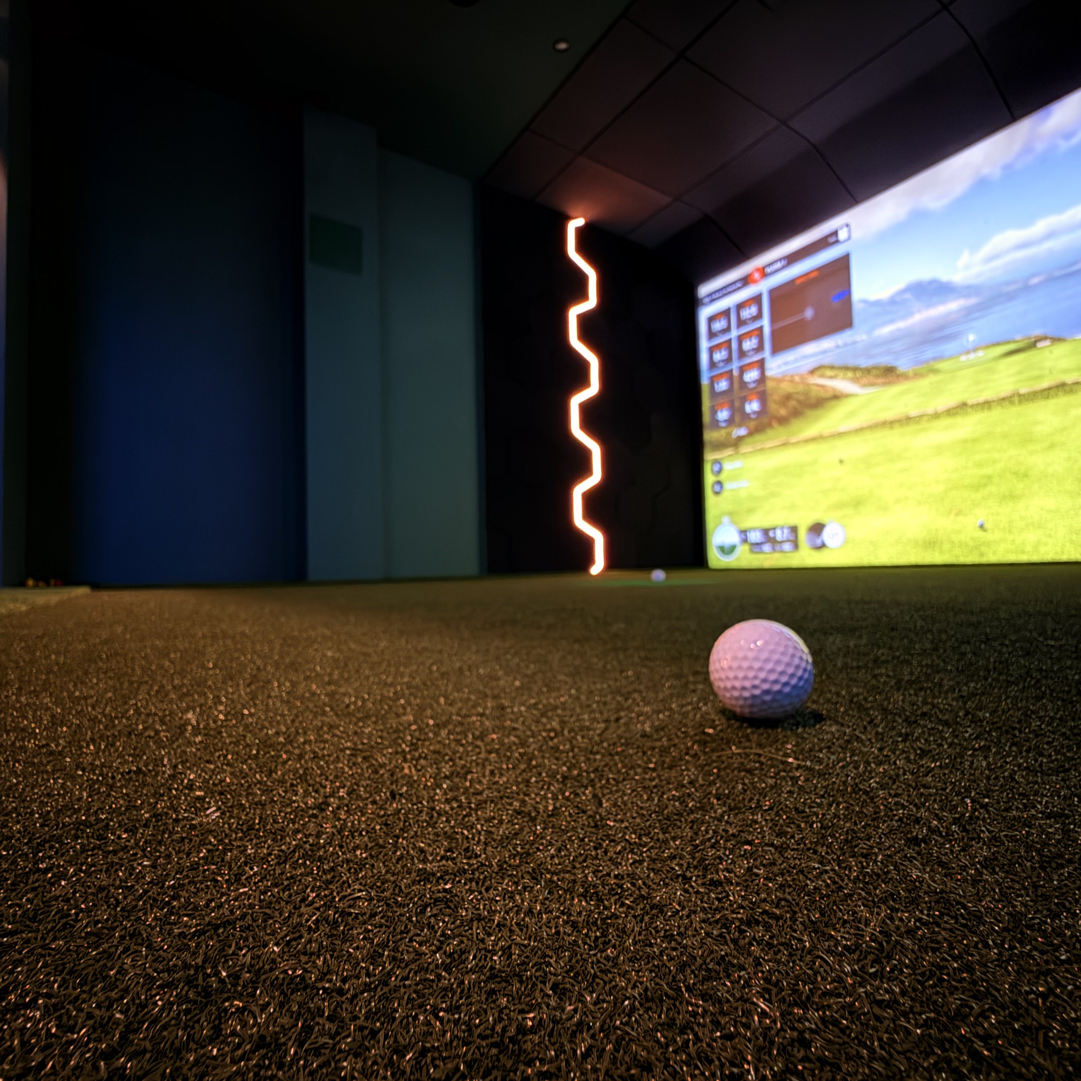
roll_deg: +1.2
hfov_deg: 83.9
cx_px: 562
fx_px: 601
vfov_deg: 84.0
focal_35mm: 17
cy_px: 542
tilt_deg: +1.9
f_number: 2.2
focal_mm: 2.22
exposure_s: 1/7
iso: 1250
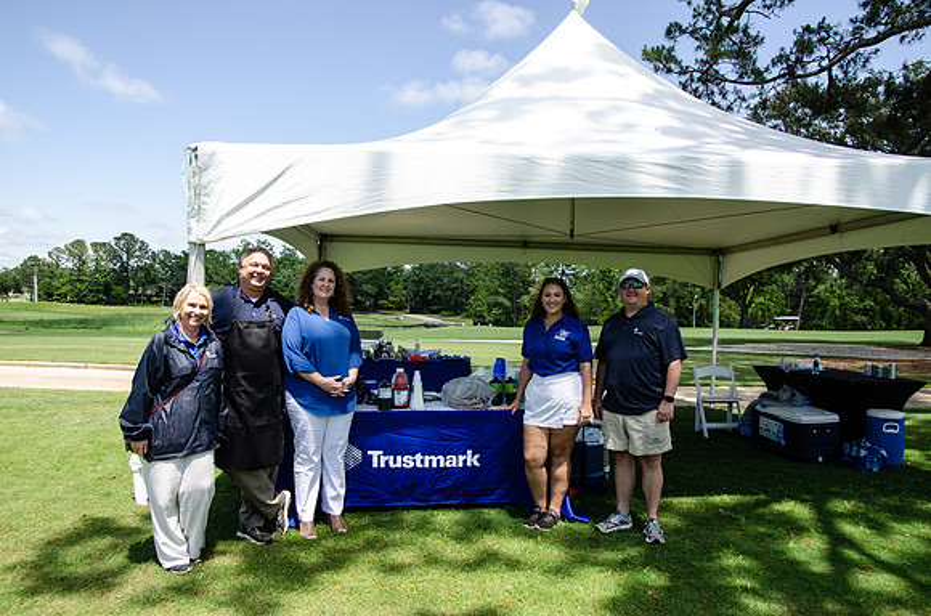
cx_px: 466
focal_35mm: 24
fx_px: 619
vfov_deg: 52.9
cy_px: 308
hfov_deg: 73.9
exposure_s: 1/320
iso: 400
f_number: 9
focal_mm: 16
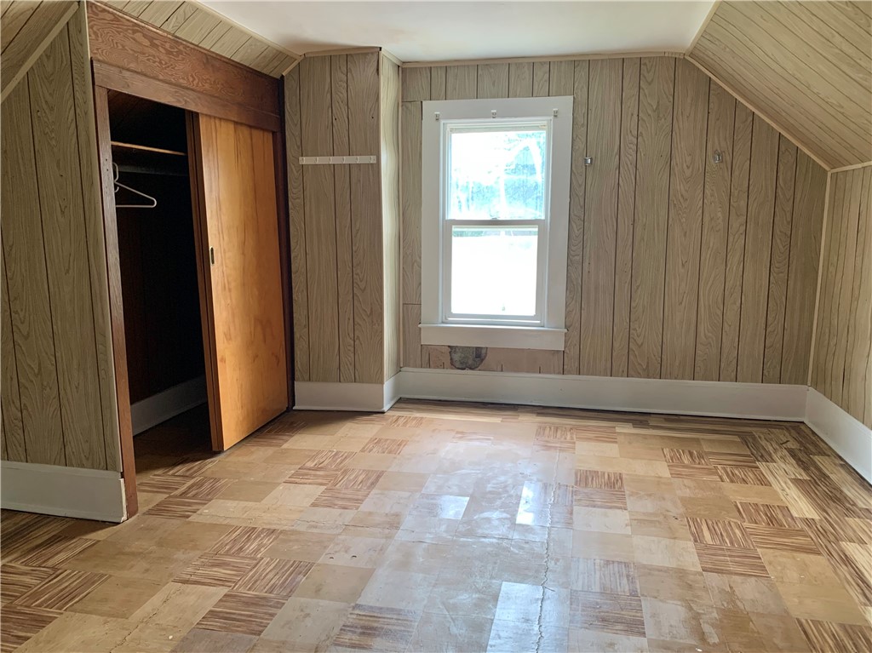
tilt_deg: -8.0
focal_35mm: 26
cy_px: 326
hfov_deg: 67.3
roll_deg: -0.4
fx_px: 655
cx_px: 436
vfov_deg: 53.0
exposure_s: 1/79
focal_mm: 4.25
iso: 100
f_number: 1.8
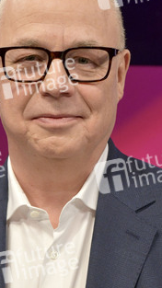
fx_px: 573
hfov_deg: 16.1
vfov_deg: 28.2
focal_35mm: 75
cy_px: 126
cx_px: 58
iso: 2500
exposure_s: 1/200
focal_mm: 56
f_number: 6.3
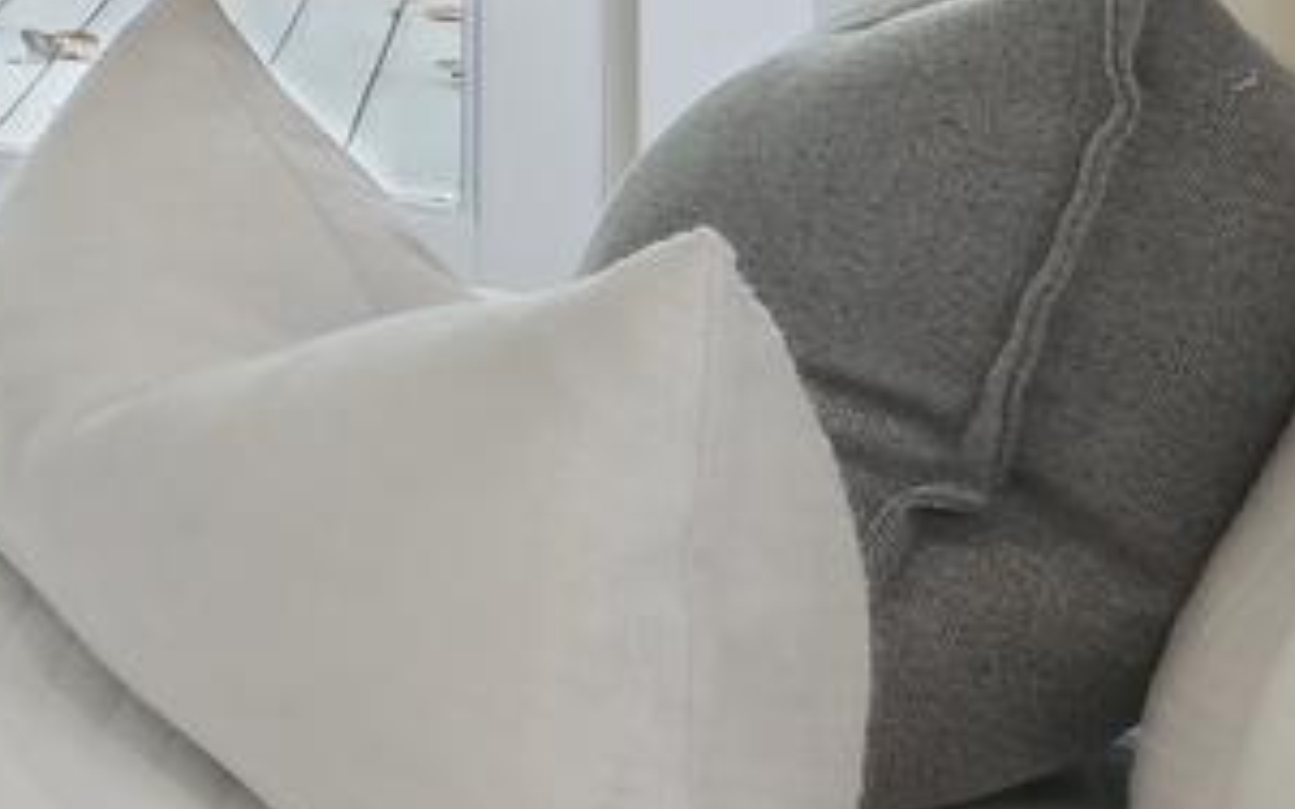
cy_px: -613
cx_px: -2336
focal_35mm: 97
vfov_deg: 12.4
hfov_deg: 12.4
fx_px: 3423
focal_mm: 14
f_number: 8
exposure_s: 1/40
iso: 200
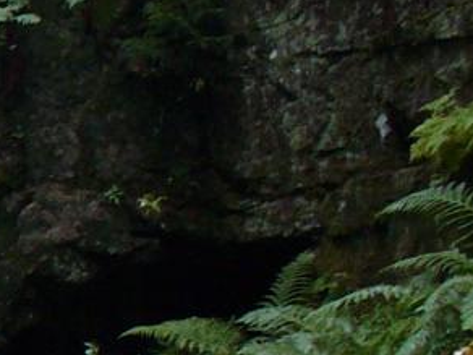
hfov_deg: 8.8
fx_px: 2774
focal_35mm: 203
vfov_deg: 7.3
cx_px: -693
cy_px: 370
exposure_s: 1/50
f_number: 2.8
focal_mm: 6.1
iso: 100
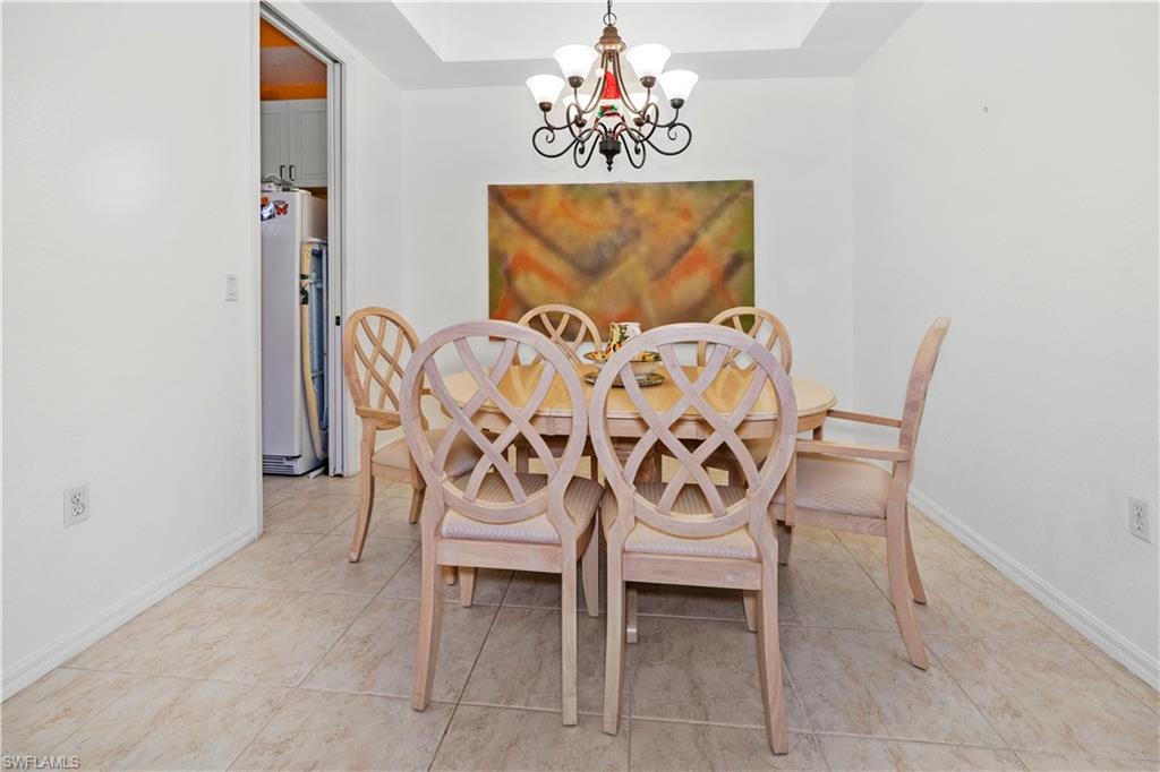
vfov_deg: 72.0
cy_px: 386
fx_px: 531
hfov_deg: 95.0
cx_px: 580
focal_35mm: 16
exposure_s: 1/160
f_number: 4
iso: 800
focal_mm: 16.5
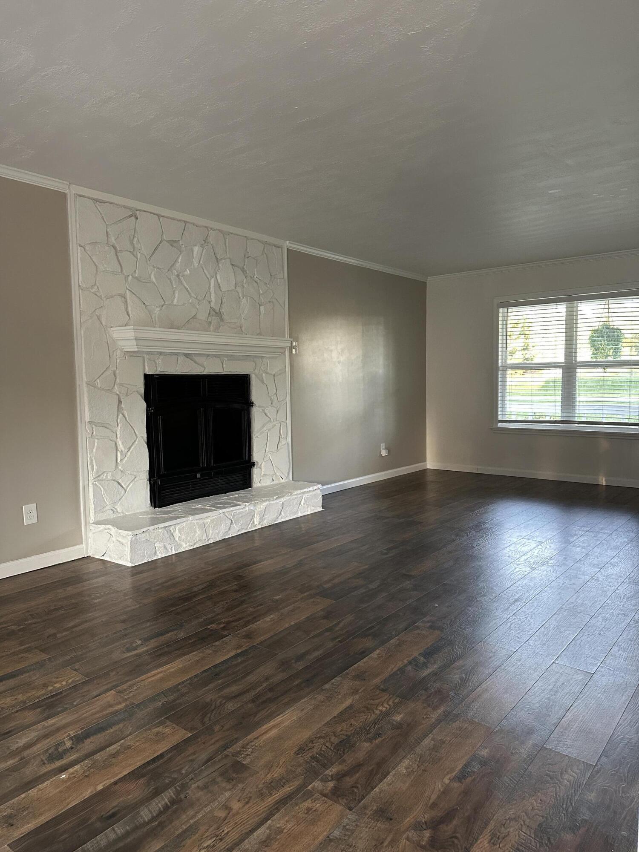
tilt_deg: -3.8
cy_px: 426
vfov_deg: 71.6
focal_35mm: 24
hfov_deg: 56.8
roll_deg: +0.2
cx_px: 320
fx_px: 591
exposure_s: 1/60
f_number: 1.78
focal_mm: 6.86
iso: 500
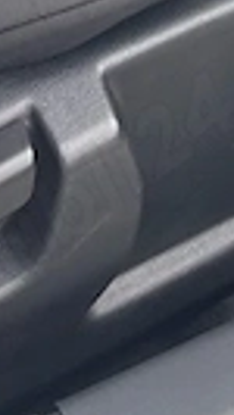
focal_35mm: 171
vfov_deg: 10.1
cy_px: -736
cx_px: 262
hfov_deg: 7.1
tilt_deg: -24.9
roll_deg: -1.7
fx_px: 1883
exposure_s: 1/123
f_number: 1.6
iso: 32
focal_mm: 4.2
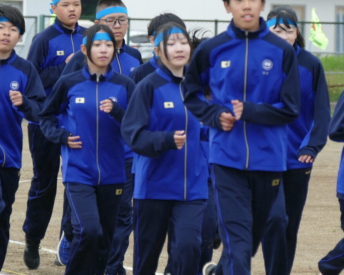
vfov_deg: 2.9
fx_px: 5518
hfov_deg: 3.6
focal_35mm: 542
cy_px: 126
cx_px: 178
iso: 200
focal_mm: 103.71
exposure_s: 1/500
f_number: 4
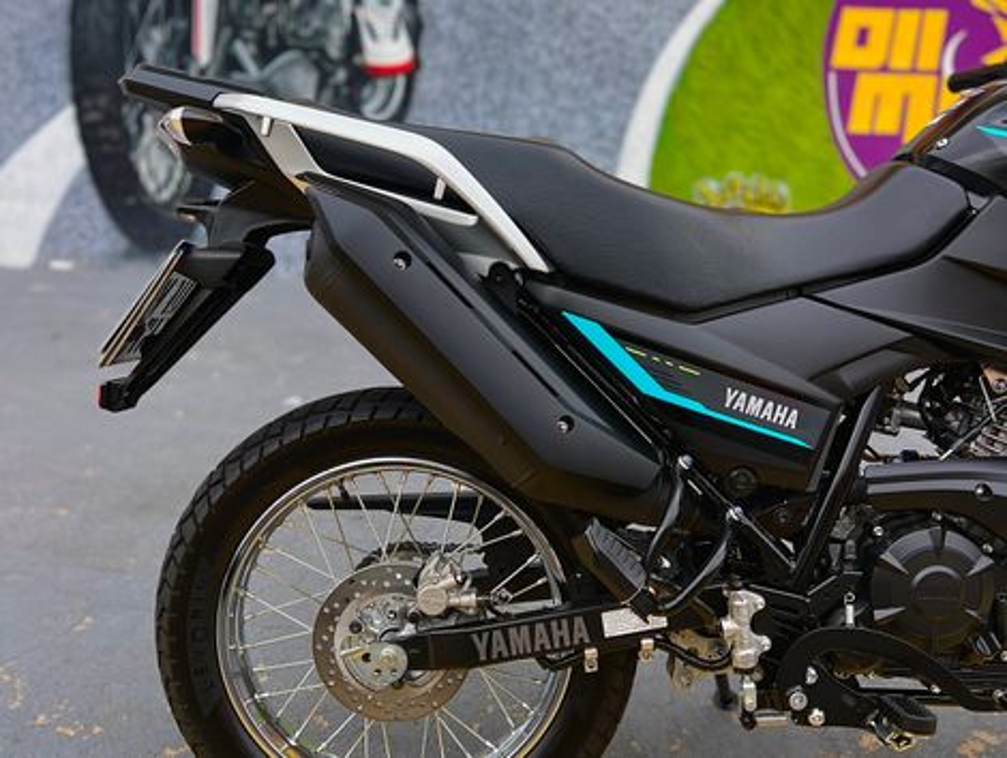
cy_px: 379
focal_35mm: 26
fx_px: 758
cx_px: 504
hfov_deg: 67.2
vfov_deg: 53.2
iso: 50
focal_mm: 5.7
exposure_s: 1/949
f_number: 1.5
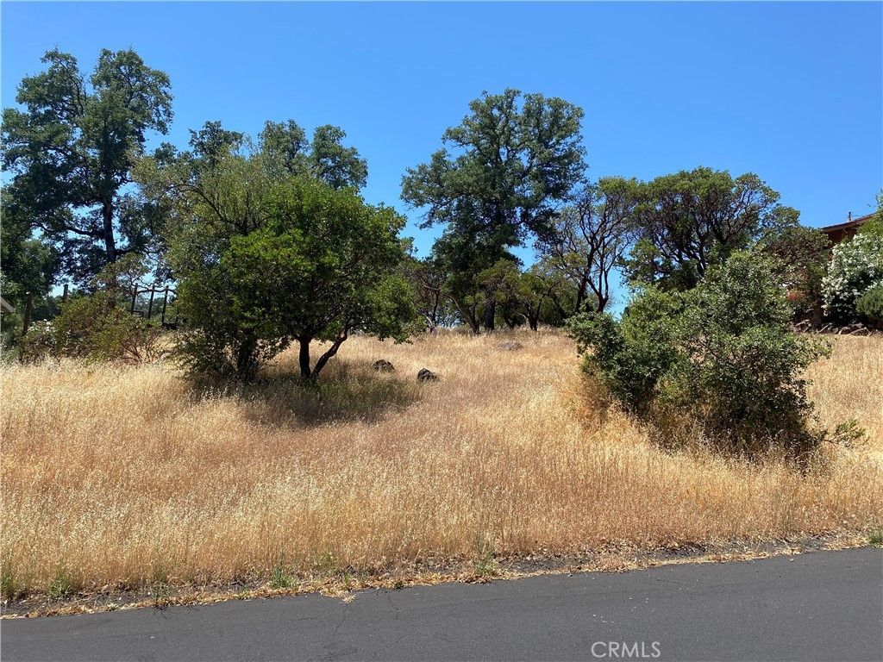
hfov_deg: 67.3
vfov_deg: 53.1
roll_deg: -6.0
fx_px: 663
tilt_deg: +5.5
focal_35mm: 26
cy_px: 331
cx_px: 442
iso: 32
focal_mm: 4.25
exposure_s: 1/1898
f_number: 1.8
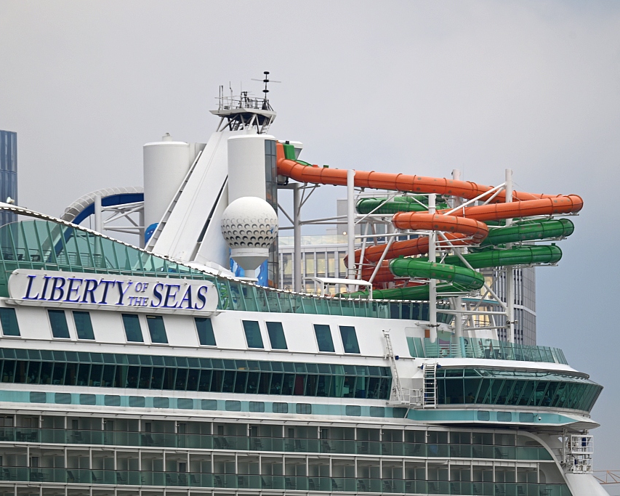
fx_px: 8279
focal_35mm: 451
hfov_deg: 4.3
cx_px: 367
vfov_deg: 3.4
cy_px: 248
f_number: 5.6
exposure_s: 1/320
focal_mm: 400
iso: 200
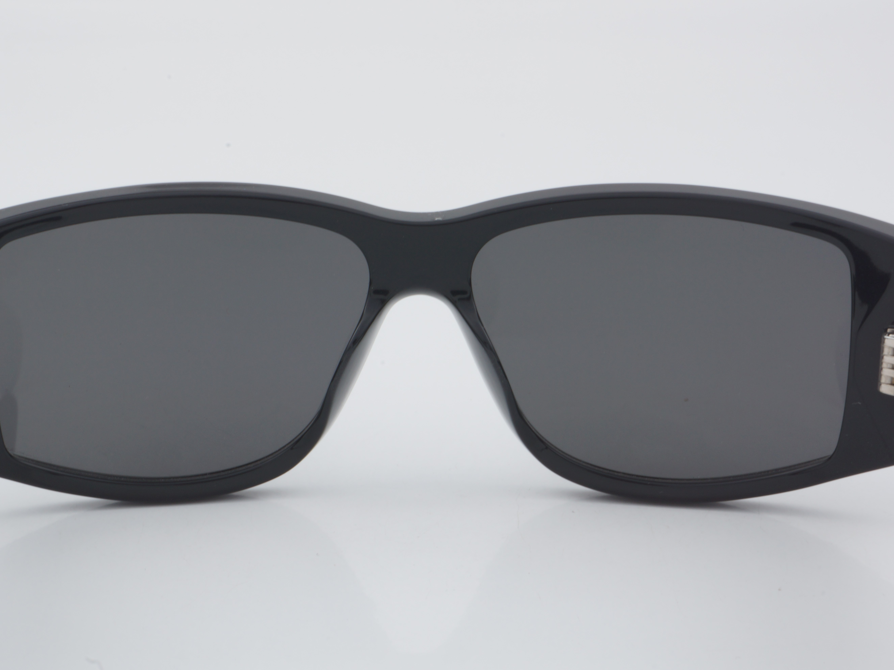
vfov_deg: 18.0
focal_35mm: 82
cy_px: 336
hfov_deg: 23.8
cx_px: 415
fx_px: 2118
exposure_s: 1/3
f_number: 32
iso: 100
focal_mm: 50
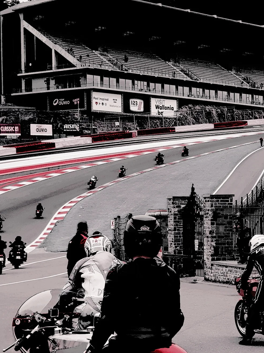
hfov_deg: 14.5
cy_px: 201
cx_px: 225
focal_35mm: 101
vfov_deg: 19.4
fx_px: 1027
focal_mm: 6
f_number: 2.4
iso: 25
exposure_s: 1/63
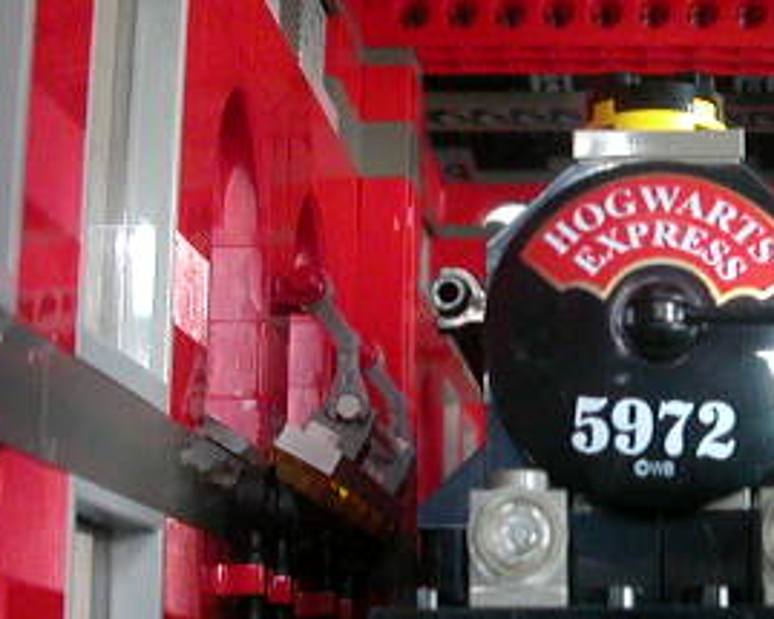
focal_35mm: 86
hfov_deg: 21.7
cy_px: 438
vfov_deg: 17.8
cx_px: 693
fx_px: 1969
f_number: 2.7
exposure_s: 1/24.3
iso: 400
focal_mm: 5.6
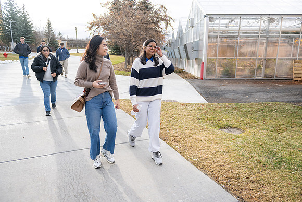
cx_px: 151
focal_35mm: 24
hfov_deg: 73.7
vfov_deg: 53.2
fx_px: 201
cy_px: 101
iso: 400
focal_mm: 24
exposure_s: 1/2000
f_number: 2.8
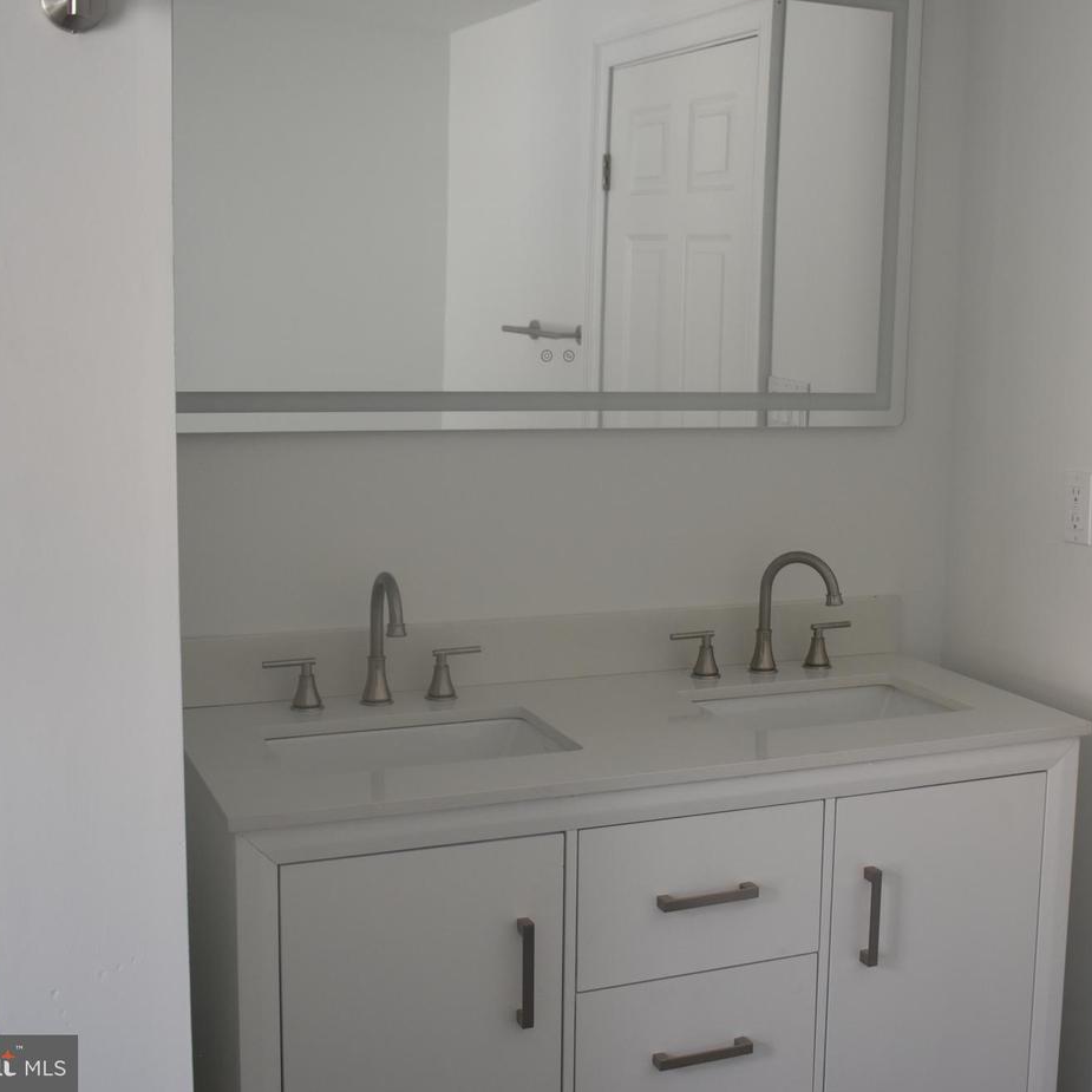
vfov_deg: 37.0
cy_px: 529
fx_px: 1630
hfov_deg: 36.6
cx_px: 744
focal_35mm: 46
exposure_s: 1/80
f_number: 4.5
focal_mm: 23
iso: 400
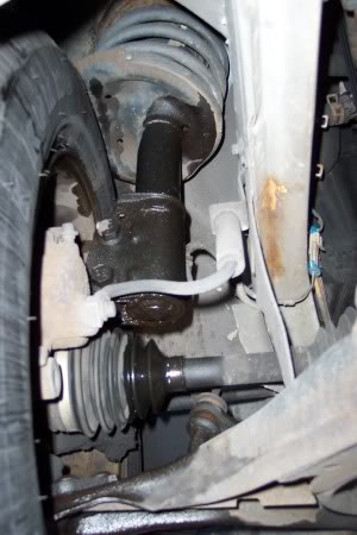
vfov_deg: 50.7
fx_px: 565
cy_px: 268
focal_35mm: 38
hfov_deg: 35.1
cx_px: 178
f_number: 2.8
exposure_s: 1/30
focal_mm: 8
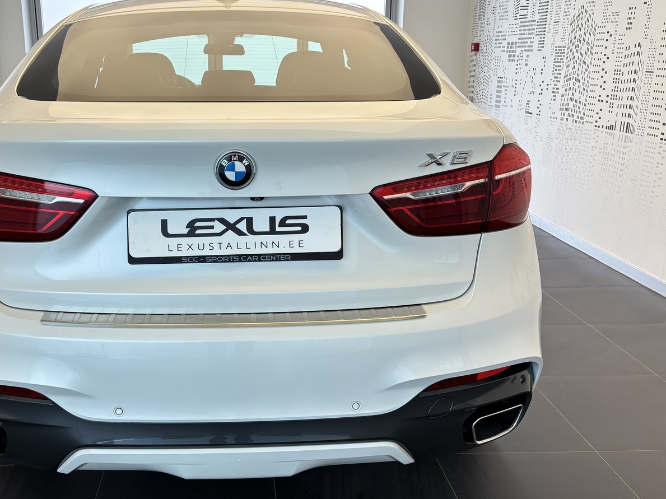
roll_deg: -0.2
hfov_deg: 52.0
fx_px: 673
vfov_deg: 40.7
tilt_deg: -15.2
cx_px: 247
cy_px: 230
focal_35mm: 35
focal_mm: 5.96
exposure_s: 1/121
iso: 50
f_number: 1.6
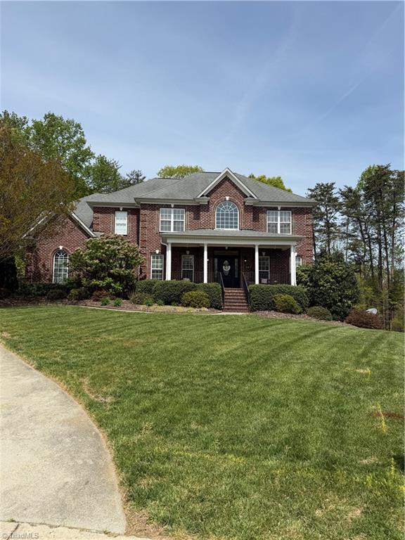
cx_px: 202
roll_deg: -0.4
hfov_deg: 56.8
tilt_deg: +5.5
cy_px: 270
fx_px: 374
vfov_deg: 71.6
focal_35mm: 24
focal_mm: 6.76
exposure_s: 1/5714
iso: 80
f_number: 1.78
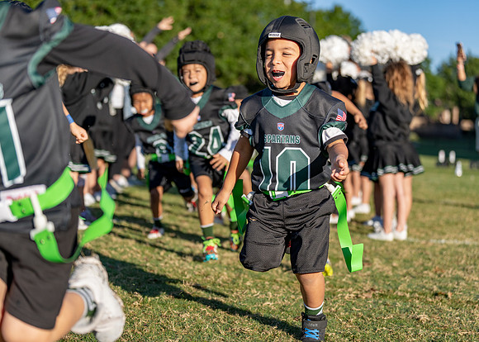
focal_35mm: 73
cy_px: 171
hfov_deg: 27.0
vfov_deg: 19.4
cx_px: 240
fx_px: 998
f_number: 2.8
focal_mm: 70
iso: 200
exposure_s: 1/2500
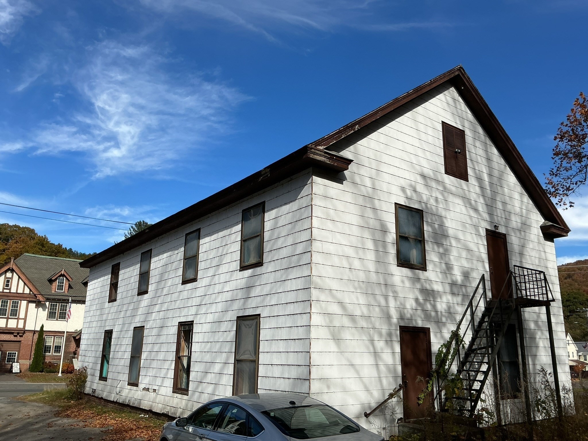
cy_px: 220
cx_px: 294
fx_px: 493
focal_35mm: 29
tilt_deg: +16.0
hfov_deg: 61.7
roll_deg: -0.7
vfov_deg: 48.2
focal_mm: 3
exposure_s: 1/2227
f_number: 1.8
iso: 25
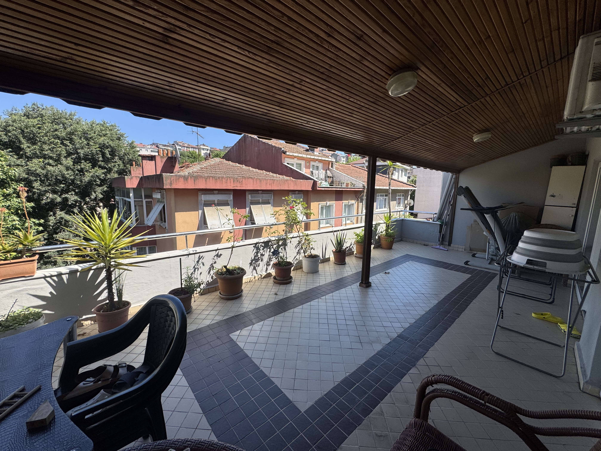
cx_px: 300
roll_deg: -0.1
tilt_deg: -8.2
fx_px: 243
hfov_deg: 102.1
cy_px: 226
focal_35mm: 14
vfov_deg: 85.7
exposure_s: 1/1395
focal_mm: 2.22
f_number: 2.2
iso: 40
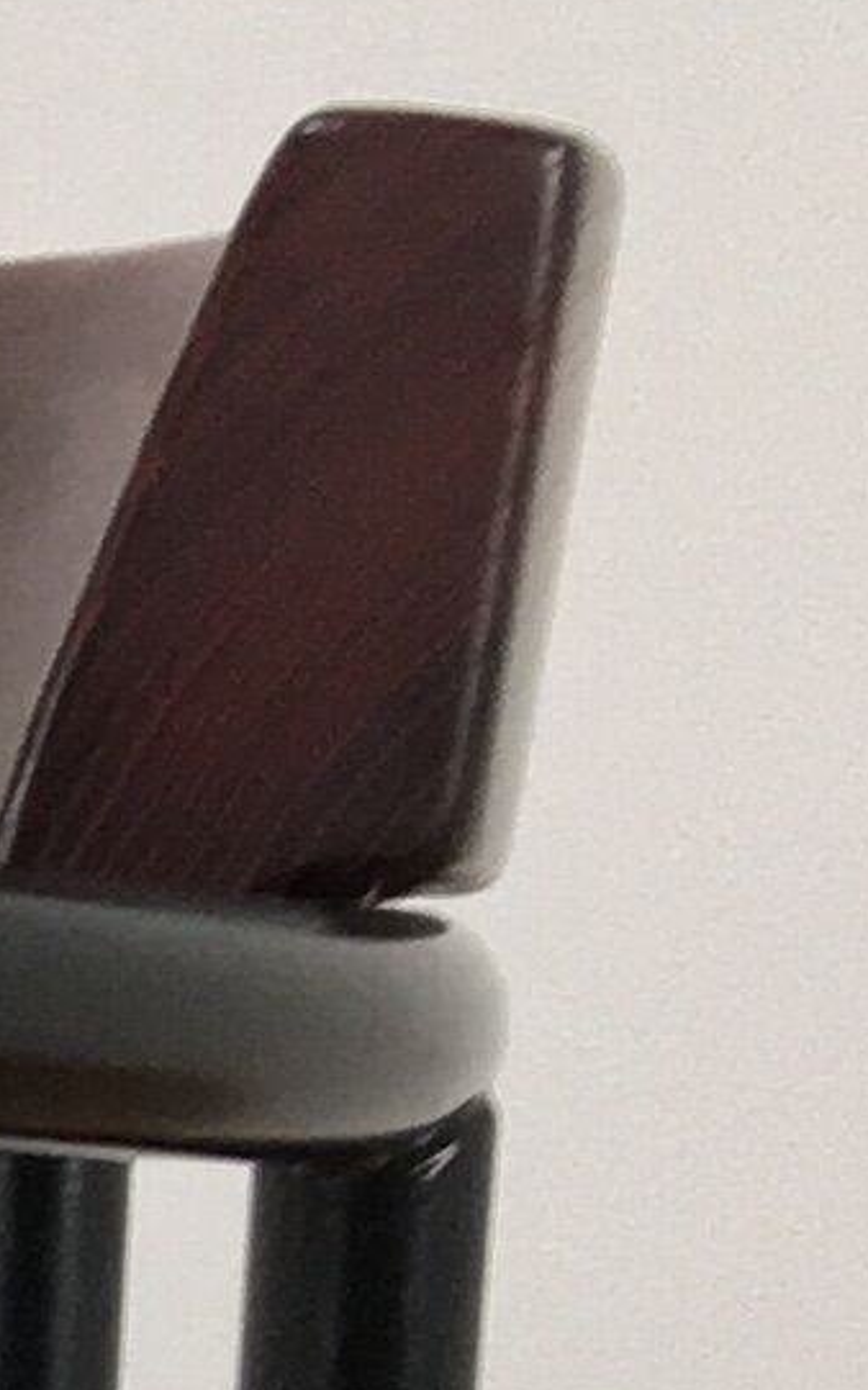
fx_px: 8670
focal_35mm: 229
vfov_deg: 8.2
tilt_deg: -17.8
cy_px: 3664
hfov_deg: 5.2
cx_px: -2386
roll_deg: +1.0
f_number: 2.2
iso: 50
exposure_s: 1/33
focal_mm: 4.15
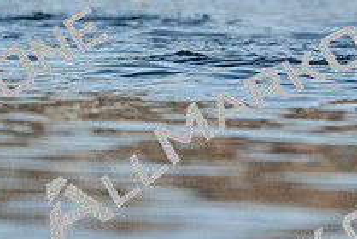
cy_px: -13
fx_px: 16524
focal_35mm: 1664
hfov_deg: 1.2
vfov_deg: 0.8
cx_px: 393
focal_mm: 600
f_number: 6.3
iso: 500
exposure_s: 1/2000
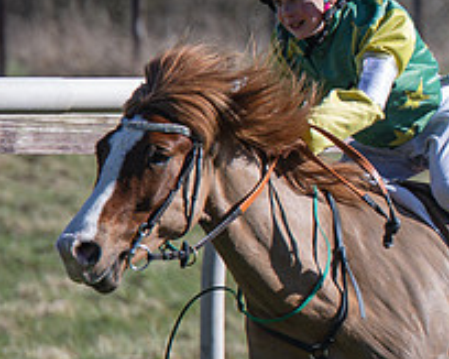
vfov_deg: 1.5
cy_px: 125
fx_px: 13428
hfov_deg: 1.9
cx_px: 506
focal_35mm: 1011
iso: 125
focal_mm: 160
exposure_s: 1/1000
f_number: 4
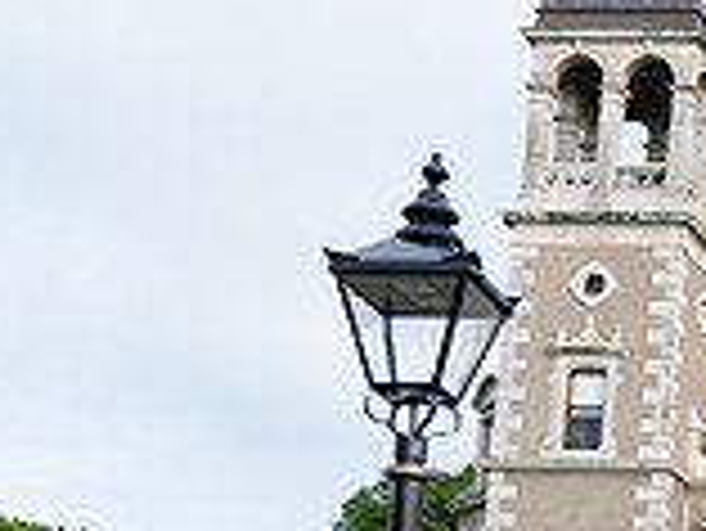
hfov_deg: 18.7
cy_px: 538
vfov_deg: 17.0
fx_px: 1735
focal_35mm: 85
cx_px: 1205
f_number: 2.8
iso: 125
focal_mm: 24
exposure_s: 1/200
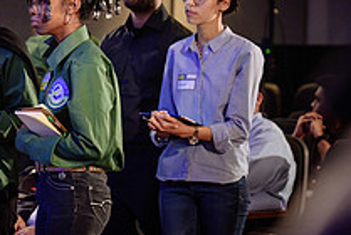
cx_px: 126
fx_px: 1992
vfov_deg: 6.7
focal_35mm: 204
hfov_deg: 10.1
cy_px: 182
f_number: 2.8
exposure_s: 1/125
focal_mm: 70
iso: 1250
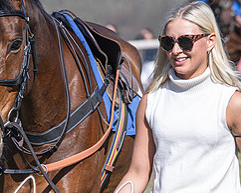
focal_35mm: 359
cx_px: 89
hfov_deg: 5.4
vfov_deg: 4.3
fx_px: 2558
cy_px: 132
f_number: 4
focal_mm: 115
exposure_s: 1/1600
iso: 200
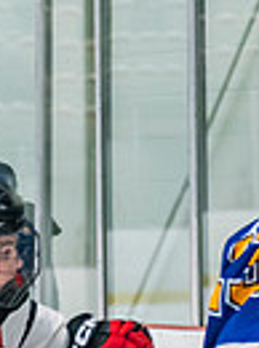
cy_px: 404
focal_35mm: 469
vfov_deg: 4.2
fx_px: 4694
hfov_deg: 3.2
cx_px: 108
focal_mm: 80
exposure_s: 1/640
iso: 2500
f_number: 2.8
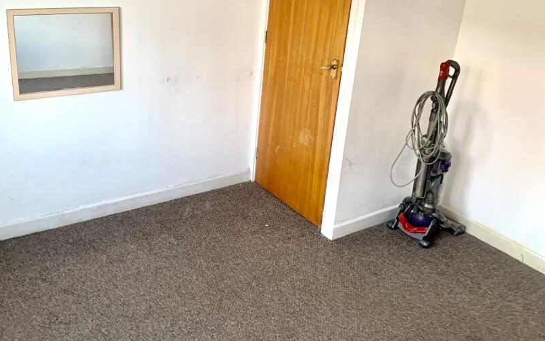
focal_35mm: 35
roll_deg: -4.1
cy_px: 120
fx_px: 520
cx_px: 229
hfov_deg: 55.1
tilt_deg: -17.4
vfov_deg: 36.0
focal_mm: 4.25
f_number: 1.8
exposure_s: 1/60
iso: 200
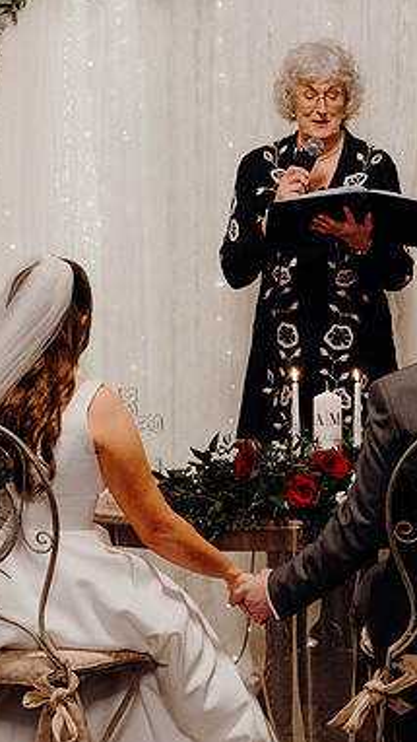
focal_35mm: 143
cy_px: 370
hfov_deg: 8.5
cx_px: 270
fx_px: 2810
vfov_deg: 15.0
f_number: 3.5
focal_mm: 60
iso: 2500
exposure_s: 1/160
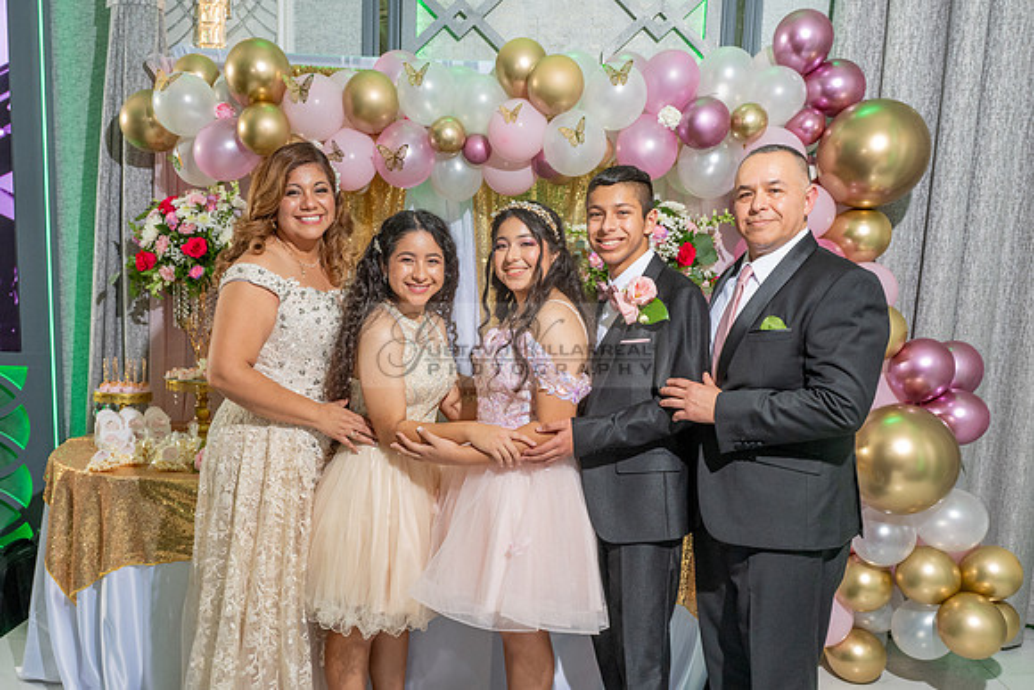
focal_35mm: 33
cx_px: 451
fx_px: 946
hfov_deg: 57.2
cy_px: 406
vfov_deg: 40.0
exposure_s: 1/160
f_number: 8
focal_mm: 24
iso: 1000
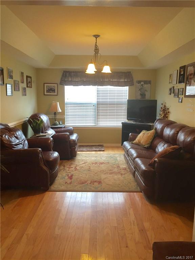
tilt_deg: -10.1
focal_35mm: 29
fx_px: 218
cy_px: 130
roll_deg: -1.1
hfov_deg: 48.2
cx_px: 98
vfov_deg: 61.7
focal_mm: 4.15
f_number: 2.2
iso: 64
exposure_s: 1/30
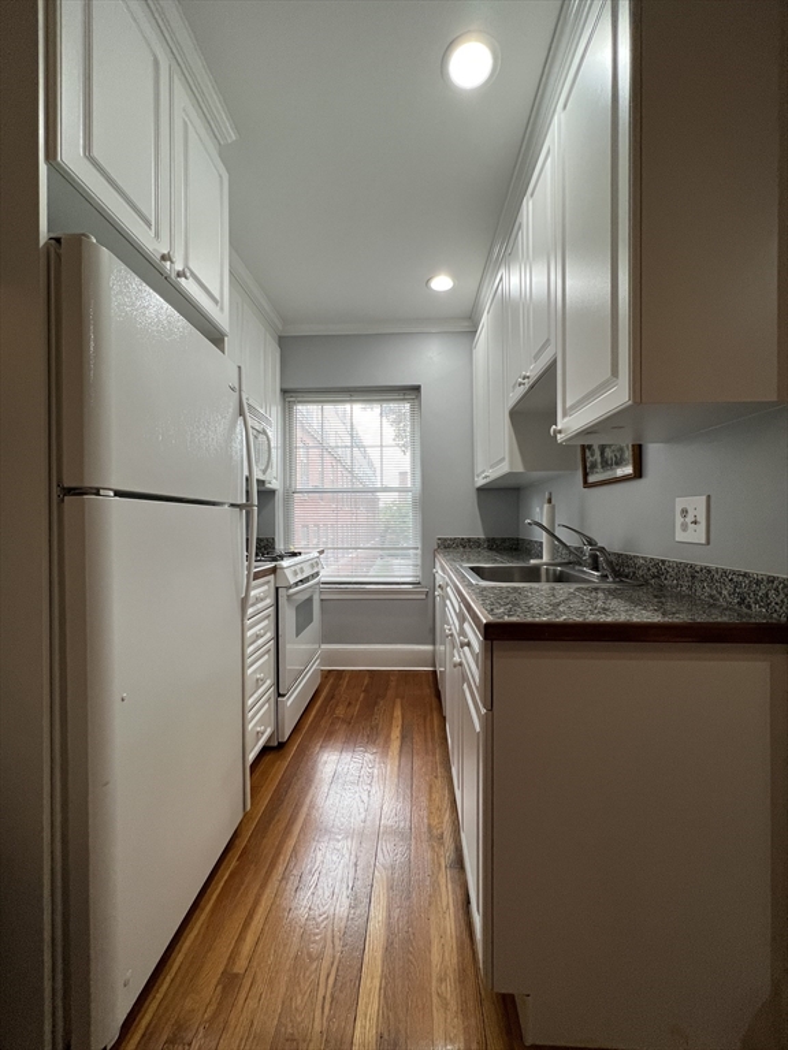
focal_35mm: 13
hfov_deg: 89.9
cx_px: 394
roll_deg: +0.6
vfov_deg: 106.2
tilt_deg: +0.4
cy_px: 525
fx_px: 395
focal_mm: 1.57
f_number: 1.8
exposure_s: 1/120
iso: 125
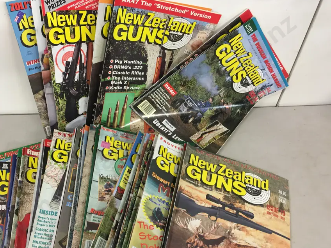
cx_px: 133
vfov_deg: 40.6
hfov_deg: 52.3
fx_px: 335
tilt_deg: -46.2
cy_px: 141
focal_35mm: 35
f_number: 2.2
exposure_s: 1/17
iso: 50
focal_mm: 4.15
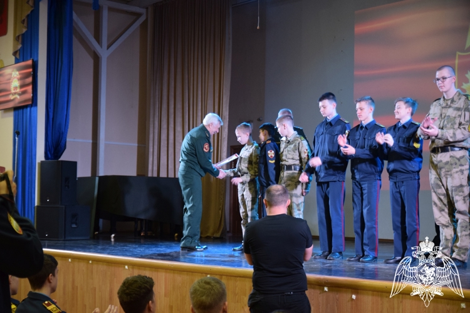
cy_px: 156
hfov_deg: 35.1
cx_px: 235
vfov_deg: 23.8
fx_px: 744
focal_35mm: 57
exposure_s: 1/60
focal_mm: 38
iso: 1000
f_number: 2.8
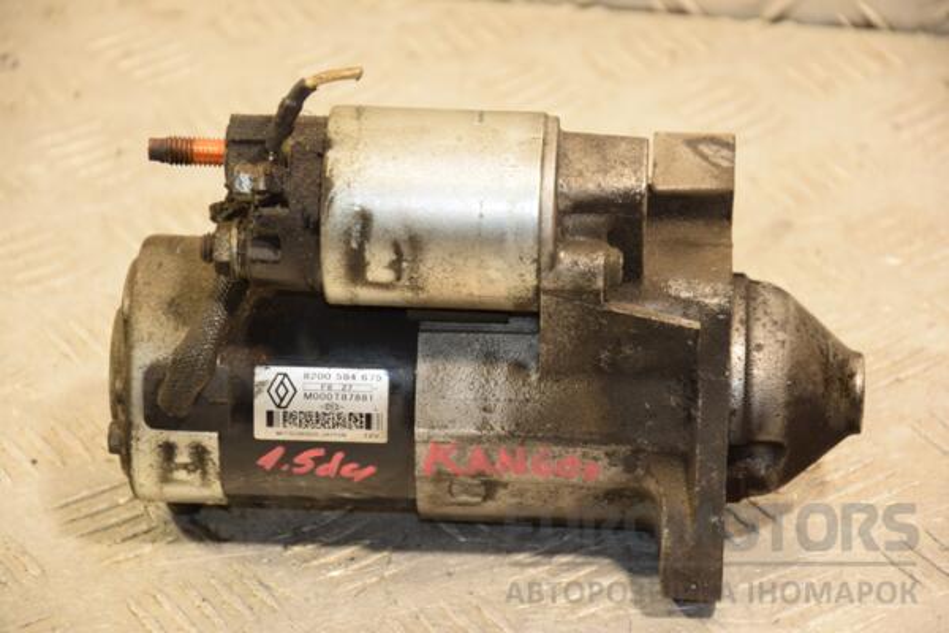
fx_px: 4152
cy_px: 316
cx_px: 474
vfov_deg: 8.7
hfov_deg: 13.0
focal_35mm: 158
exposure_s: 1/100
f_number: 5.6
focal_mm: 105
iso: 800
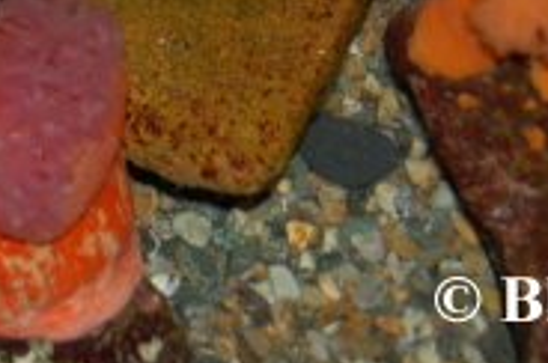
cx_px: -77
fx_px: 1337
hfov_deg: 21.8
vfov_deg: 14.2
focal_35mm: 88
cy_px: -222
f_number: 3.5
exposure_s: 1/60
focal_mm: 18
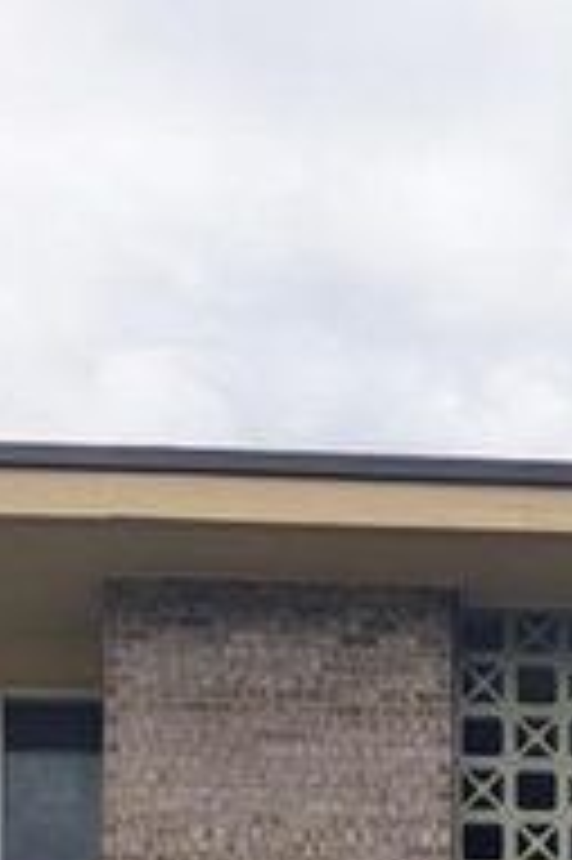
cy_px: 1418
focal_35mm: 87
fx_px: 2077
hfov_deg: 15.2
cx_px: 671
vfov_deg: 19.3
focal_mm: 6.9
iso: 20
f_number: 1.68
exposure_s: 1/1176
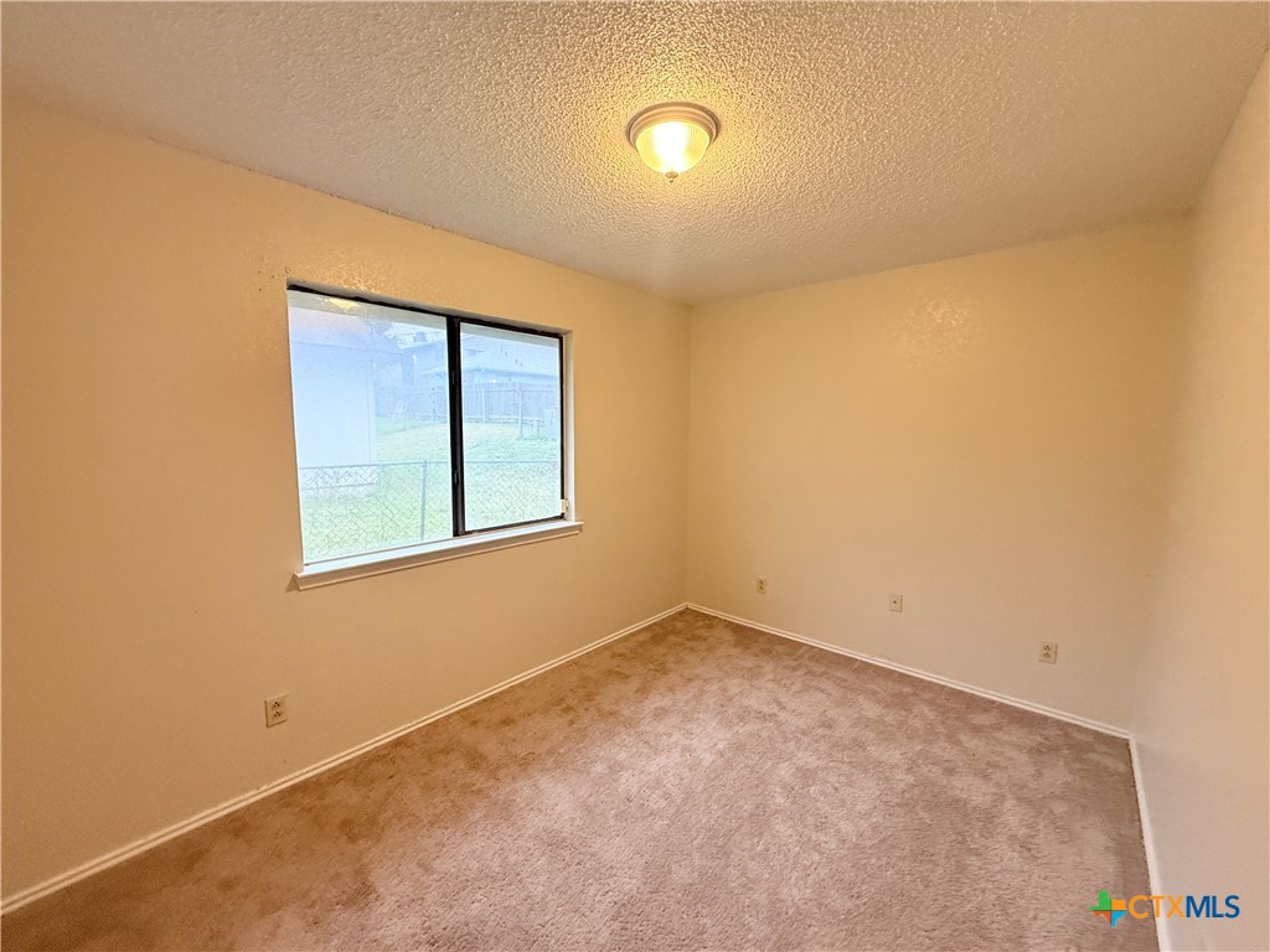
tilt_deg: -3.8
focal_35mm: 14
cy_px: 476
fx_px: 514
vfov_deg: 85.7
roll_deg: +0.1
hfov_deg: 102.1
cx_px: 635
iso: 320
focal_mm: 2.22
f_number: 2.2
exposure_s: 1/120
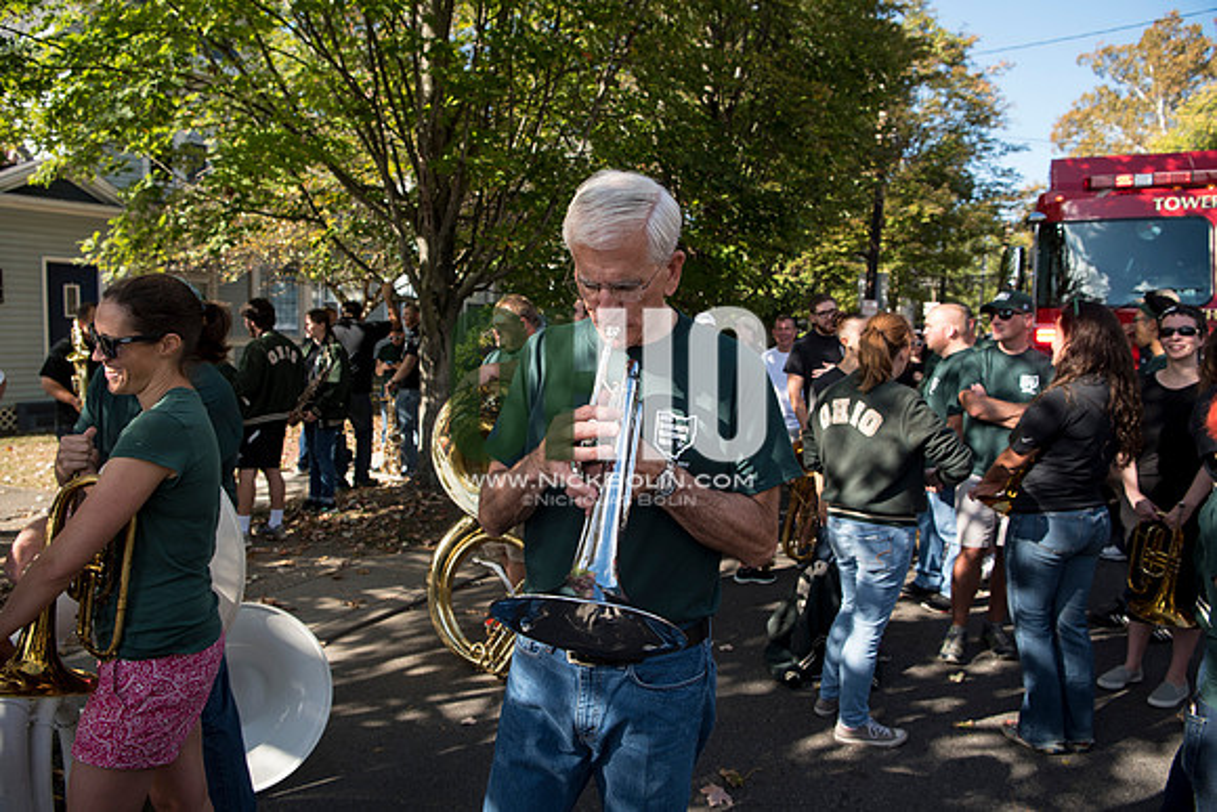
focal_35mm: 24
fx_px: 811
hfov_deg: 73.7
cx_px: 608
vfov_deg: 53.2
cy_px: 406
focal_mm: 24
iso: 250
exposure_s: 1/640
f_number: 4.5
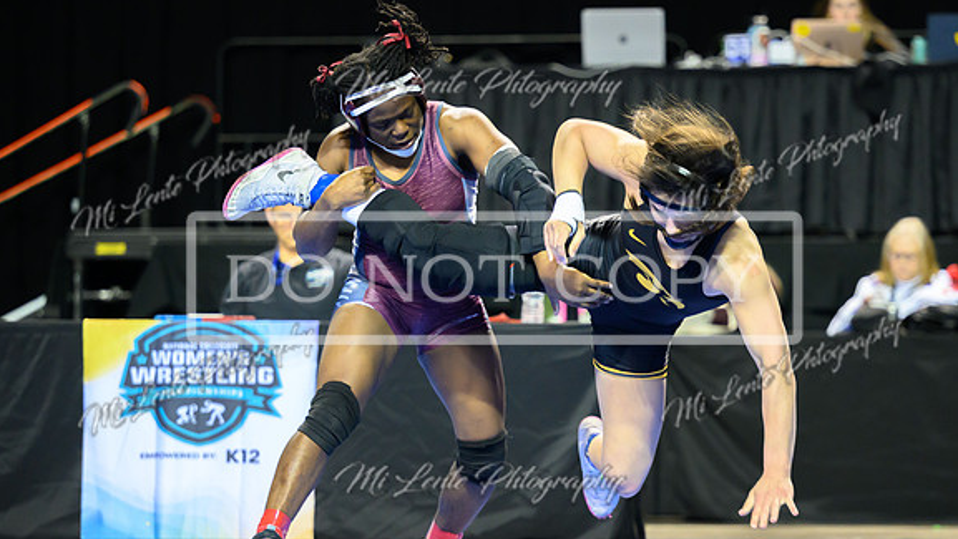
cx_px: 519
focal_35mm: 188
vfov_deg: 6.5
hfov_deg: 11.5
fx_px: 4777
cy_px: 315
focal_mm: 135
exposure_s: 1/800
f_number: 2.8
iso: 3200
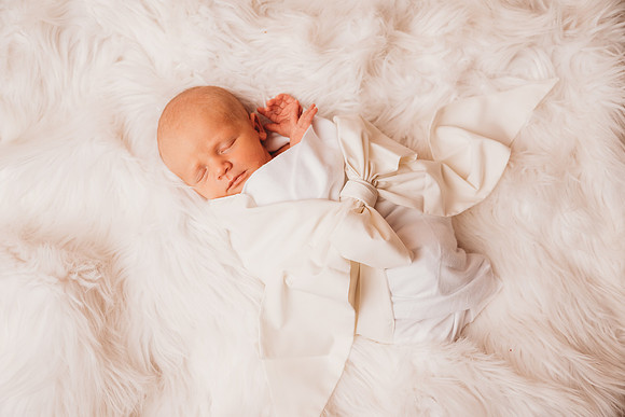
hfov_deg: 41.1
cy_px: 208
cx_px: 312
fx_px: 833
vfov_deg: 28.1
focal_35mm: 48
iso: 100
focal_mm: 48
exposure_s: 1/160
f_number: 4
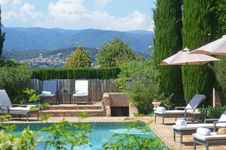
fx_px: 439
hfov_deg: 28.8
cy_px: 75
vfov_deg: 19.5
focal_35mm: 70
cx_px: 113
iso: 500
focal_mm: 70
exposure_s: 1/800
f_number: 9
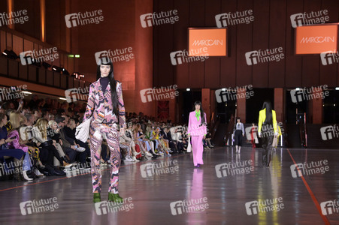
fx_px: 800
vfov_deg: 16.0
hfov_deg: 23.9
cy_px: 112
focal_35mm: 85
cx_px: 170
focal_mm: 85
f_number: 5.6
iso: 8000
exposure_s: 1/200
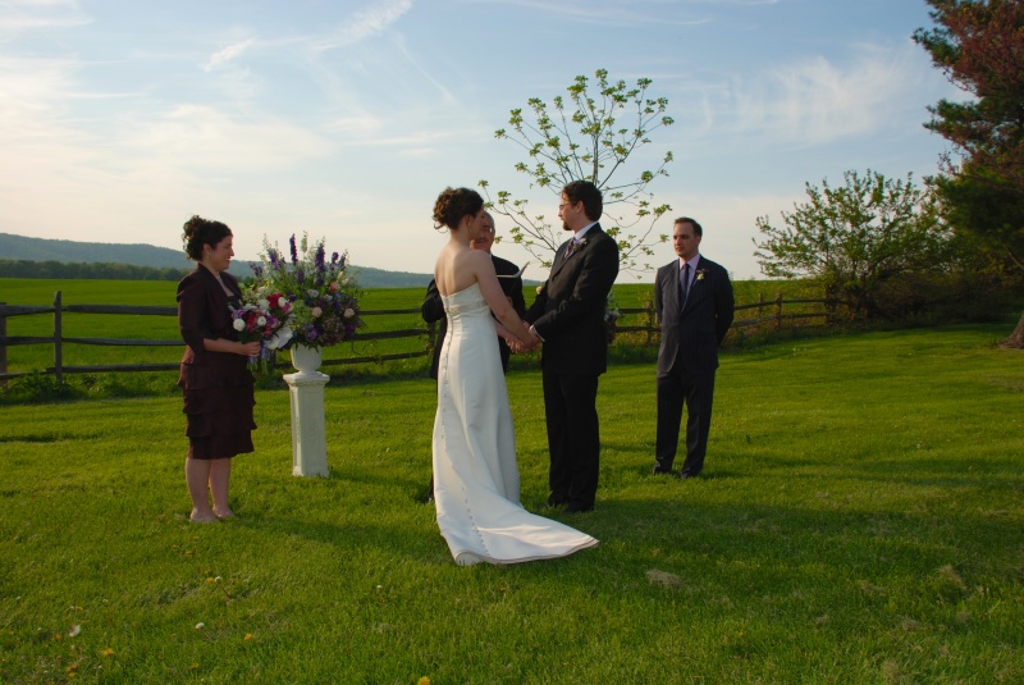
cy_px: 342
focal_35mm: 30
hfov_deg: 61.9
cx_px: 512
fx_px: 854
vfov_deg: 43.7
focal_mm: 20
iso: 100
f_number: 7.1
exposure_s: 1/200
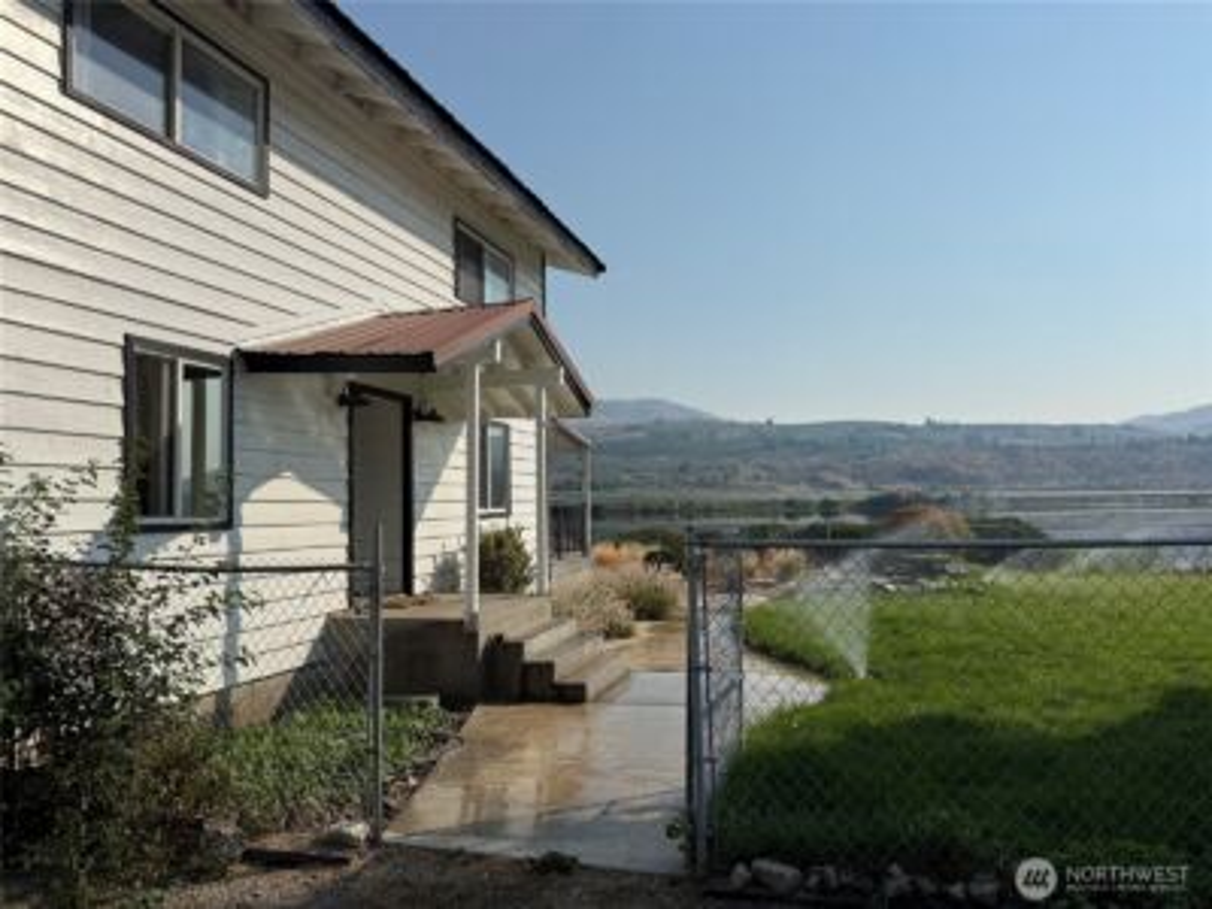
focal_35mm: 24
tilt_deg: +3.0
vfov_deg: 56.8
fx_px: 840
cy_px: 454
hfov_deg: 71.6
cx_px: 606
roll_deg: +0.1
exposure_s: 1/11905
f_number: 1.78
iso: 80
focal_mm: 6.76
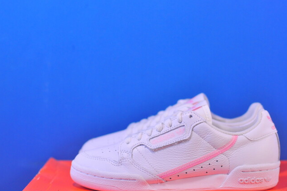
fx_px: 749
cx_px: 170
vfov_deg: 14.5
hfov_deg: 21.7
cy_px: 100
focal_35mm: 94
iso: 250
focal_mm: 50
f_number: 2.5
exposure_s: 1/320
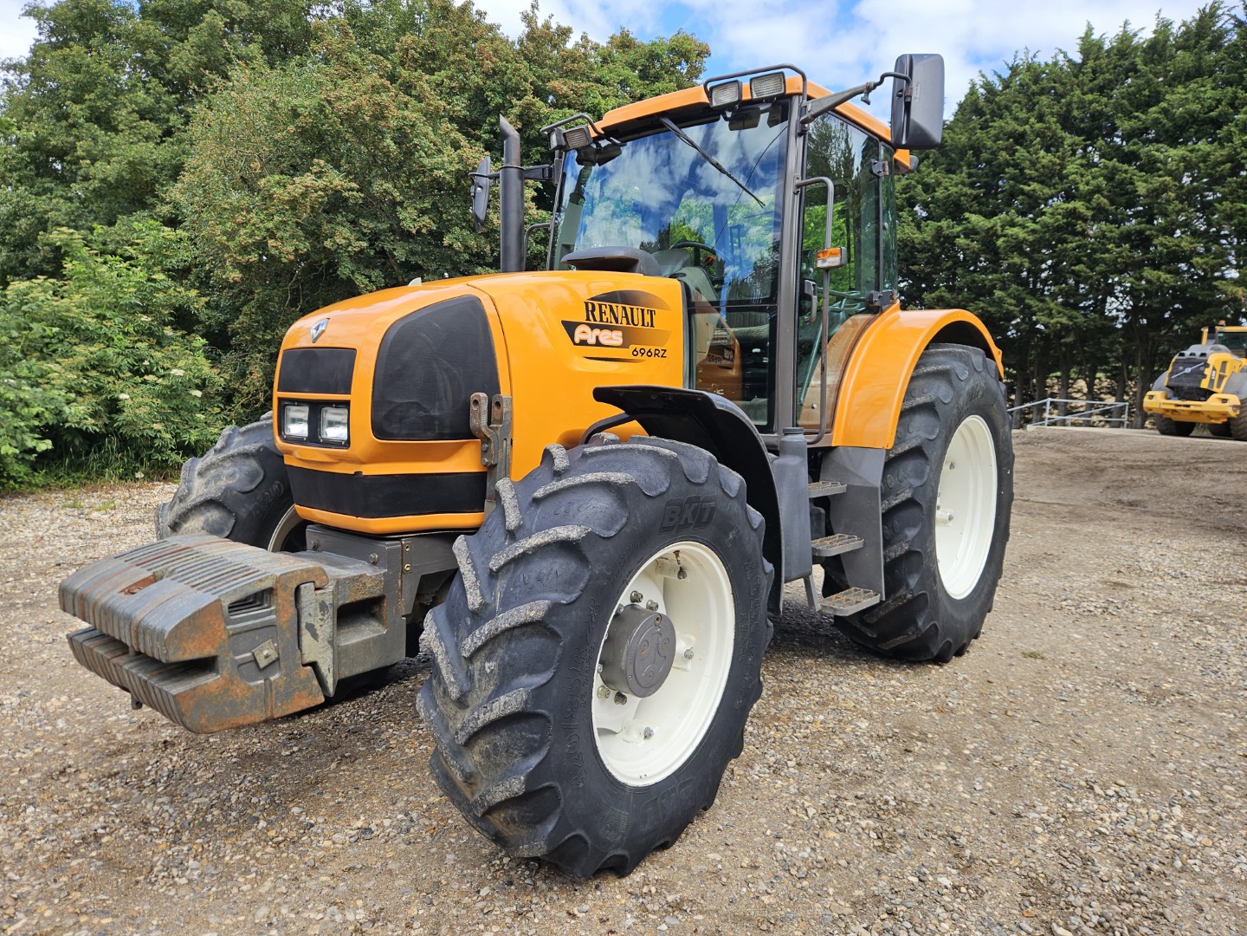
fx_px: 829
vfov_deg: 58.9
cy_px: 468
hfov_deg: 73.9
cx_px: 624
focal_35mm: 23
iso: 25
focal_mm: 5.4
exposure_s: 1/694
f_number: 1.8
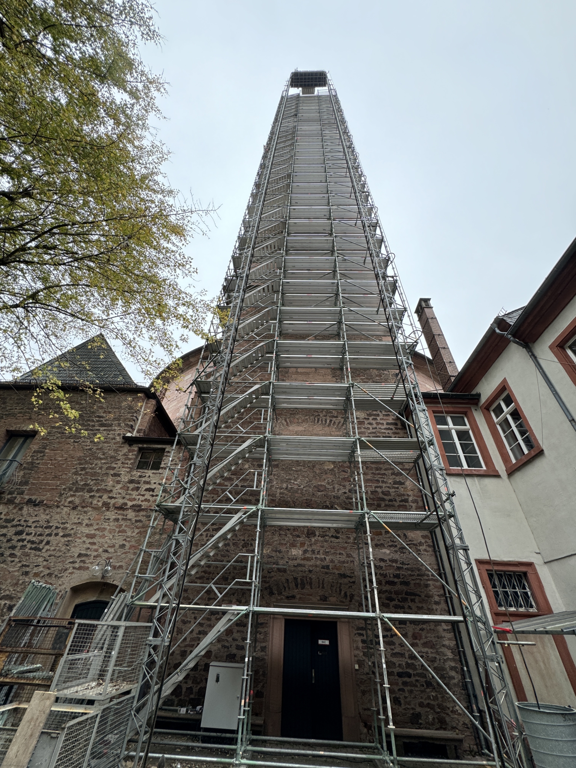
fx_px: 311
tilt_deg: +39.8
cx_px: 288
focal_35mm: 14
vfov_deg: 102.1
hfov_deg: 85.7
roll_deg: -1.9
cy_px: 384
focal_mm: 2.22
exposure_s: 1/119
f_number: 2.2
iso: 40
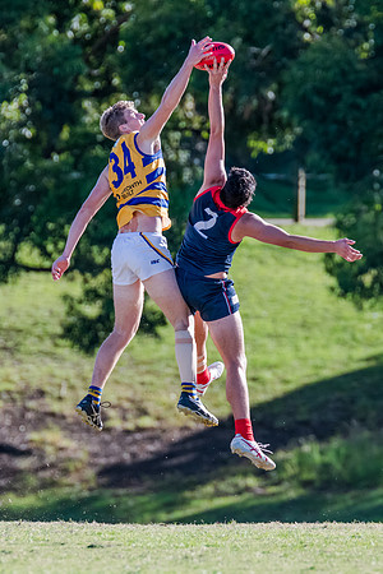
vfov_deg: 2.6
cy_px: 284
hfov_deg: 1.8
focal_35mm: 780
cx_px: 208
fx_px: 12442
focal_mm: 420
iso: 800
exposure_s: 1/1600
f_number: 5
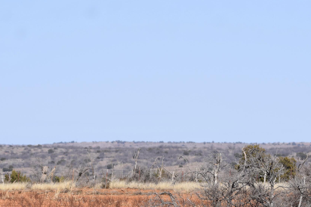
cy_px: 167
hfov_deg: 3.8
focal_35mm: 546
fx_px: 4717
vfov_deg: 2.5
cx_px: 206
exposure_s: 1/2000
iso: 250
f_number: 5.6
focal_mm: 200
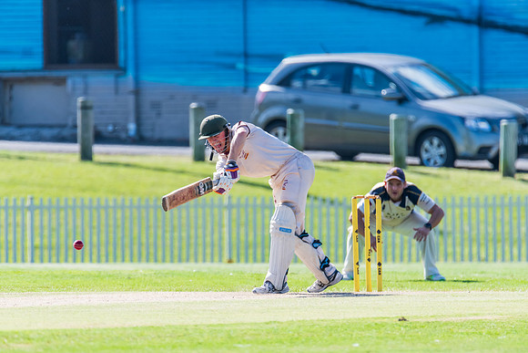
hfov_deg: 2.6
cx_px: 237
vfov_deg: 1.8
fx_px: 11498
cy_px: 178
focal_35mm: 784
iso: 640
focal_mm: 600
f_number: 6.3
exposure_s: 1/2000
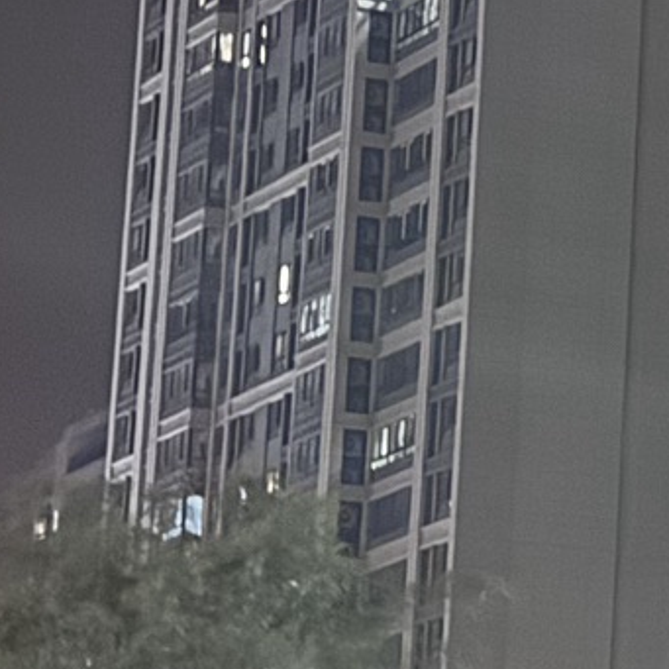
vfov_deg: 7.0
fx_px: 5444
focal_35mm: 249
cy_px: 35
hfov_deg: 6.6
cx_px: 1719
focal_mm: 6.76
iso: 640
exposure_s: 1/9
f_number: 1.78
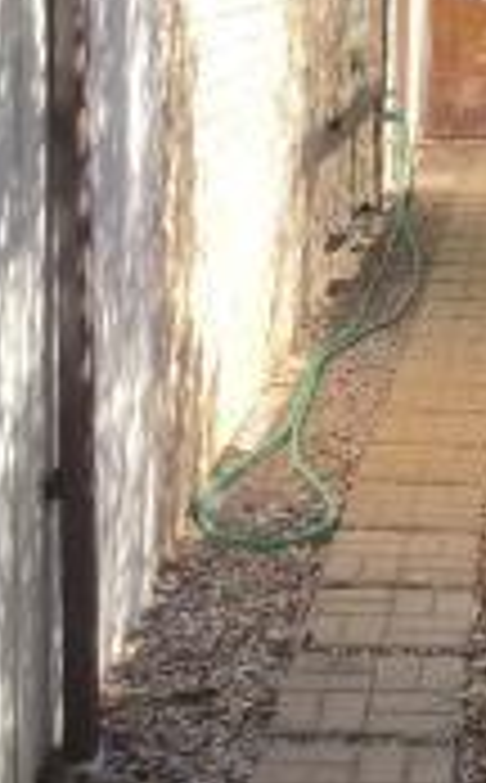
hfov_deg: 14.8
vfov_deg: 23.9
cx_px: 594
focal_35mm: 85
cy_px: 108
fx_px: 1810
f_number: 2.2
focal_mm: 4.15
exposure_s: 1/746
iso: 32
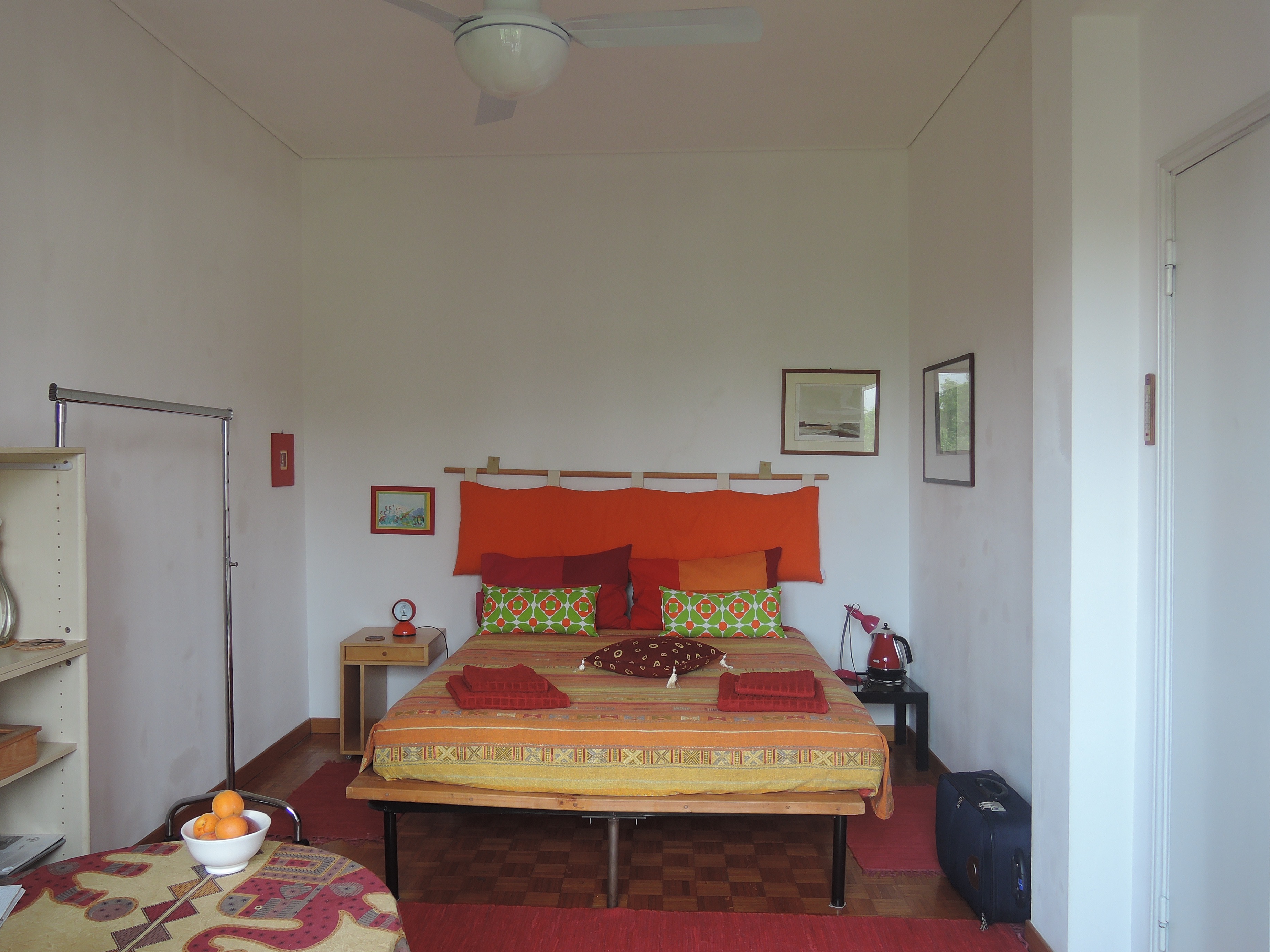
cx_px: 608
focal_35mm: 26
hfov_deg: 67.3
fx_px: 954
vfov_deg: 53.1
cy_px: 478
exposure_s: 1/30
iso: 90
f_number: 2.8
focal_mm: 5.1
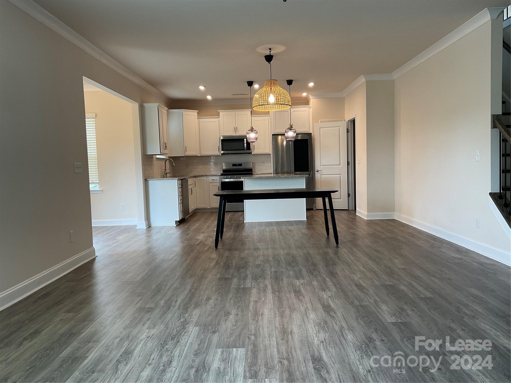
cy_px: 192
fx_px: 428
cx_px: 256
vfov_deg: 48.2
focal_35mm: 29
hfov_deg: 61.7
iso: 40
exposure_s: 1/60
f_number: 1.8
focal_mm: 3
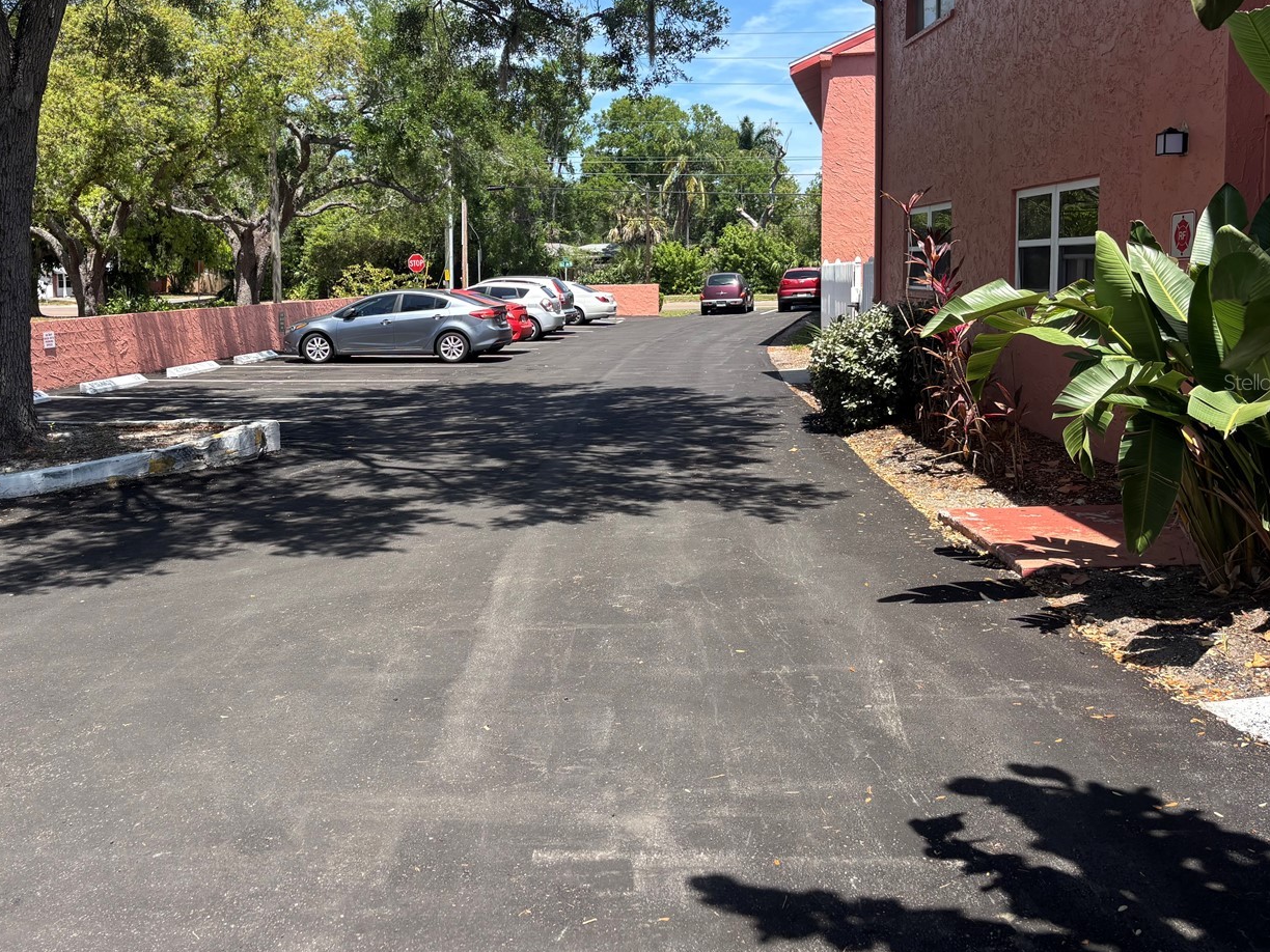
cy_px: 382
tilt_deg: -6.5
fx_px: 1247
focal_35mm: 34
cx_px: 492
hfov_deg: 53.5
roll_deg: +1.9
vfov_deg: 41.6
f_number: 1.6
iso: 50
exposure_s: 1/1522
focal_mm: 5.96
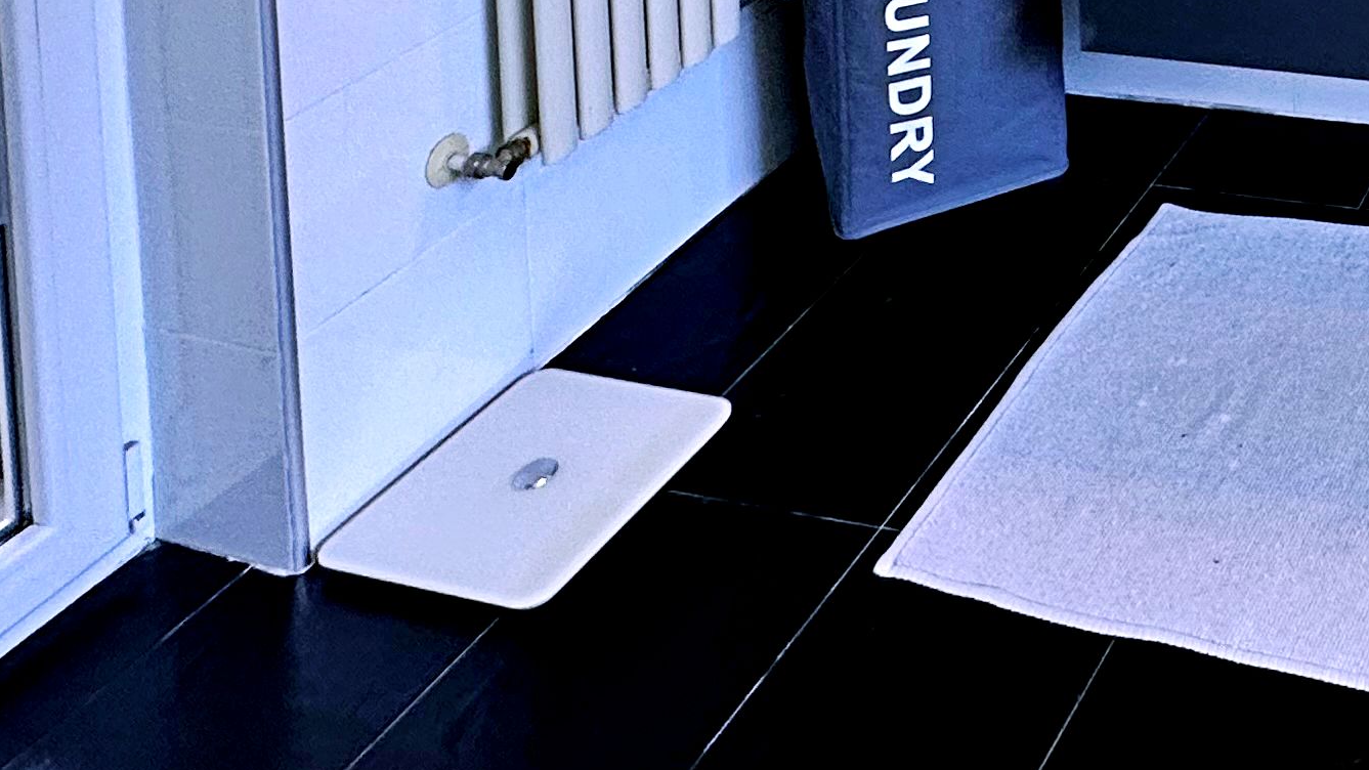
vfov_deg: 18.3
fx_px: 1670
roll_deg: +1.9
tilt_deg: -2.5
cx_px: 1555
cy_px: -732
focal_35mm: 46
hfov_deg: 36.6
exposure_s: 1/100
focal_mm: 2.22
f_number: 2.2
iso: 100
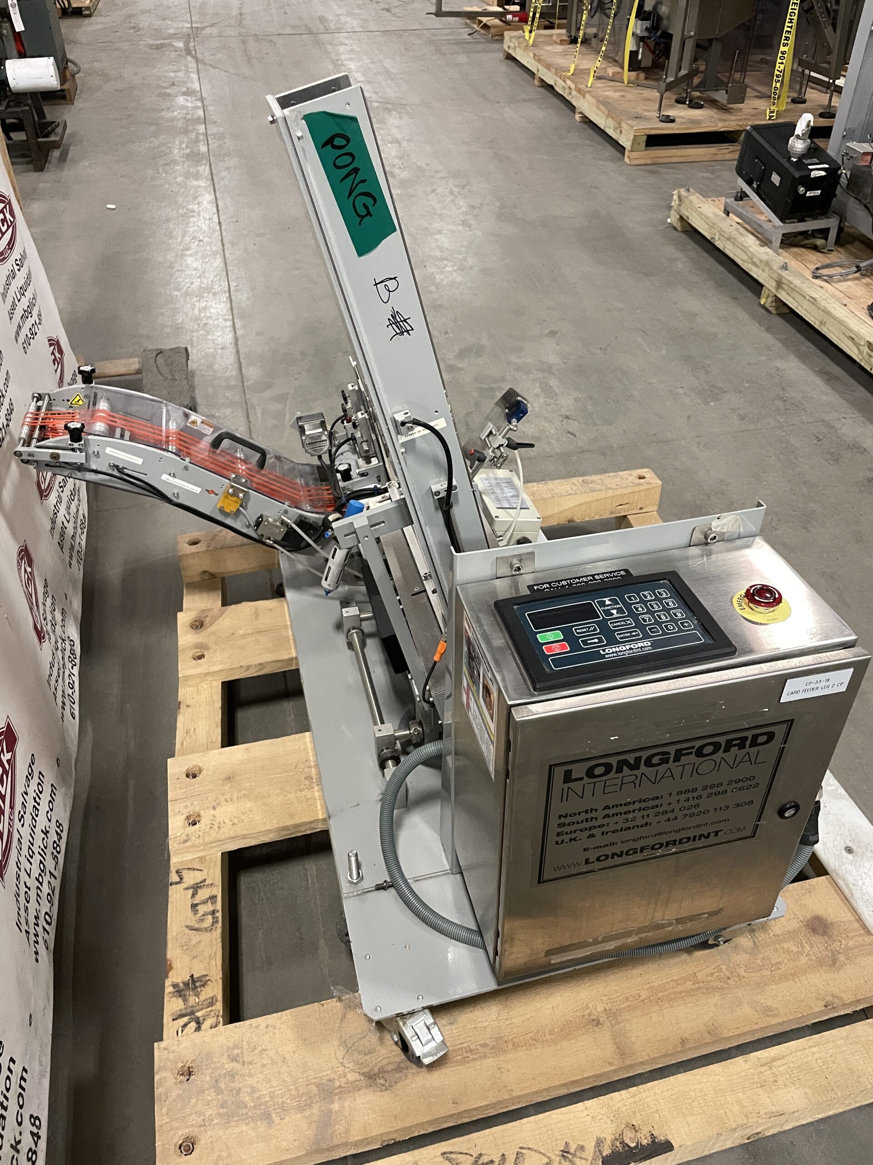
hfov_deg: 53.1
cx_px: 436
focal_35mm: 26
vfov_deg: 67.3
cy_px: 582
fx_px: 874
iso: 400
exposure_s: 1/60
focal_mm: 4.2
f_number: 1.6
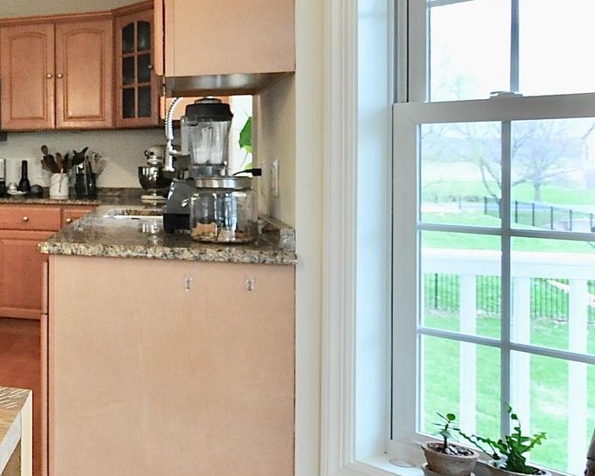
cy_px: 154
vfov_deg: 35.3
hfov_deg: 33.0
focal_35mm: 42
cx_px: -171
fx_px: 739
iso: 800
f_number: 5.6
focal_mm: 10
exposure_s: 1/60
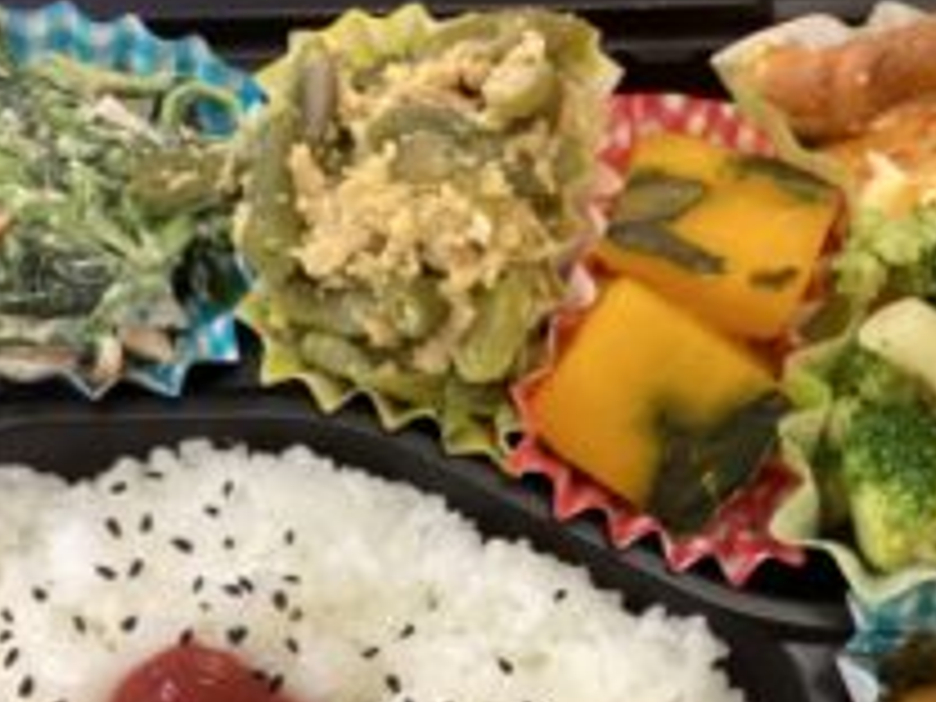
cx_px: 466
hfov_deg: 34.3
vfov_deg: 25.6
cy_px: 565
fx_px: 1514
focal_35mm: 56
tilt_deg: -74.3
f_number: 2.4
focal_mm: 3.3
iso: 160
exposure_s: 1/50
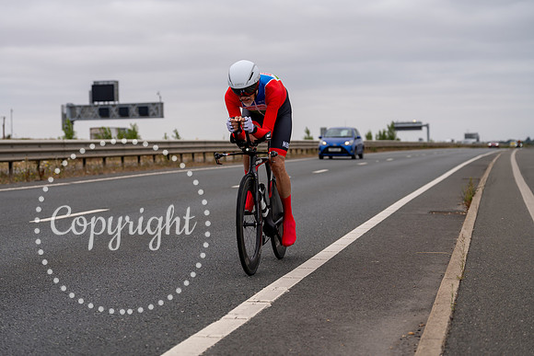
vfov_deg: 19.5
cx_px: 267
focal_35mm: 70
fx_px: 1039
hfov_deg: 28.8
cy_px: 178
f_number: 3.5
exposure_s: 1/800
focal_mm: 70
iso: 100
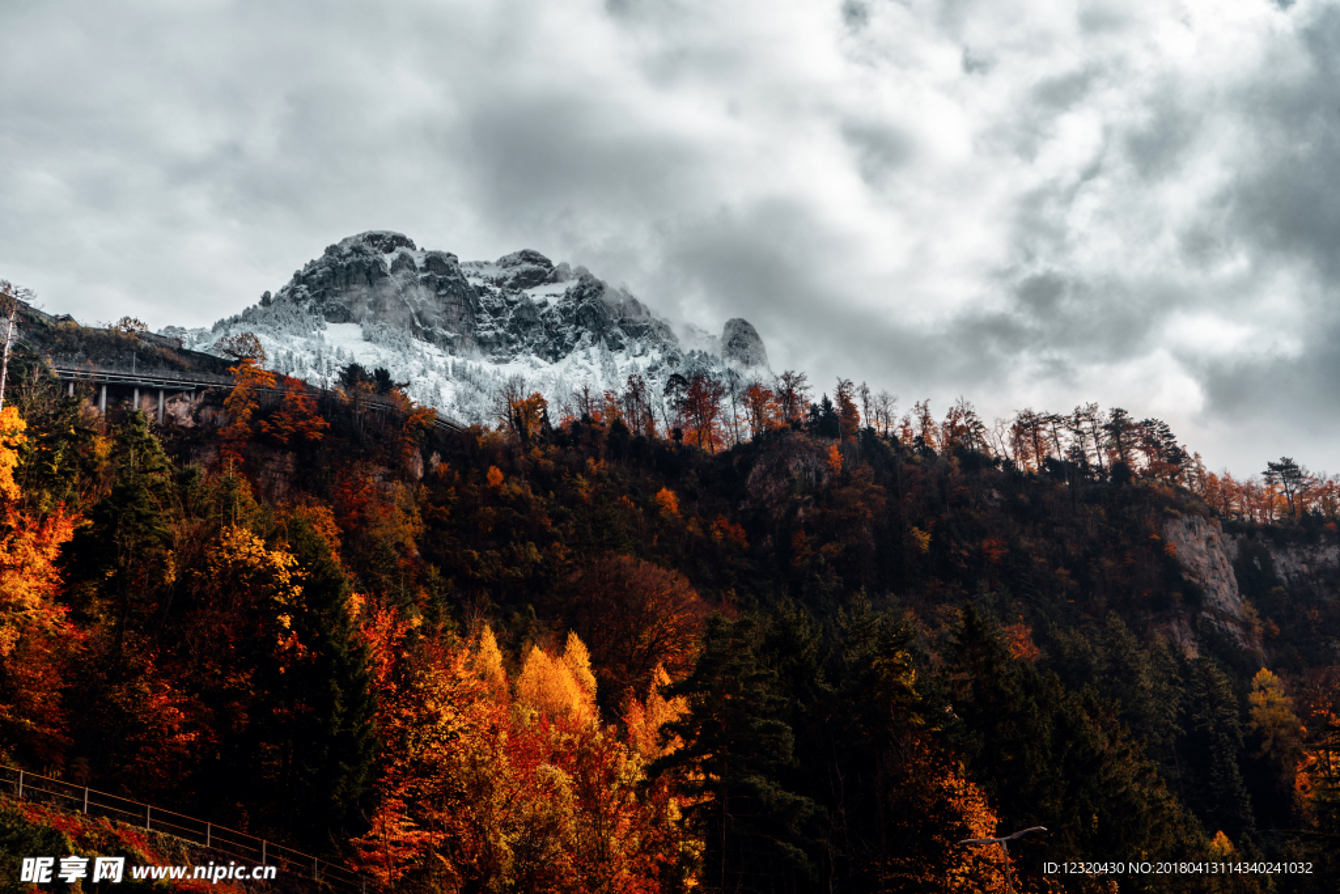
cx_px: 670
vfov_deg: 29.9
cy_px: 447
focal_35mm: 45
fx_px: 1675
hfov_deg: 43.6
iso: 100
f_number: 8
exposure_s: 1/250
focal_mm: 45
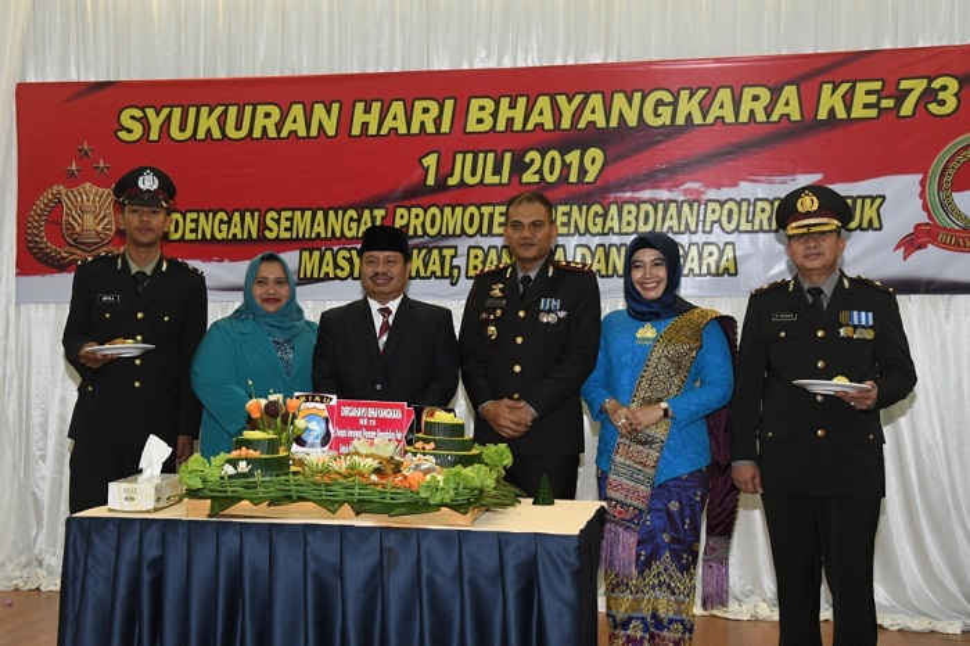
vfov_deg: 28.0
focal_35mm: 48
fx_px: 1293
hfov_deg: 41.1
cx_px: 485
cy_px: 323
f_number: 8
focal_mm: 32
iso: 3200
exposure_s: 1/100
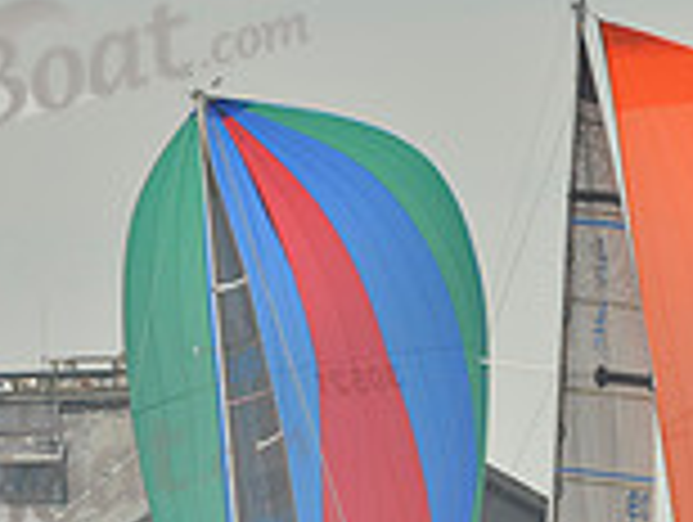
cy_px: 677
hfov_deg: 1.6
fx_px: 24643
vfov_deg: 1.2
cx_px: 544
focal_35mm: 1229
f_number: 7.1
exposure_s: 1/1250
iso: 280
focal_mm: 340
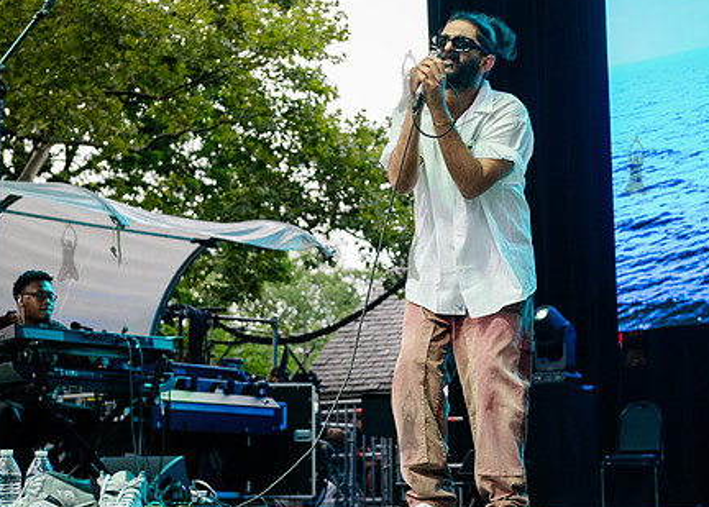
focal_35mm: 76
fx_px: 1531
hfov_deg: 26.1
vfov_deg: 18.8
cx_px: 315
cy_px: 216
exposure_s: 1/400
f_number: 3.5
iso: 2000
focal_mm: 48
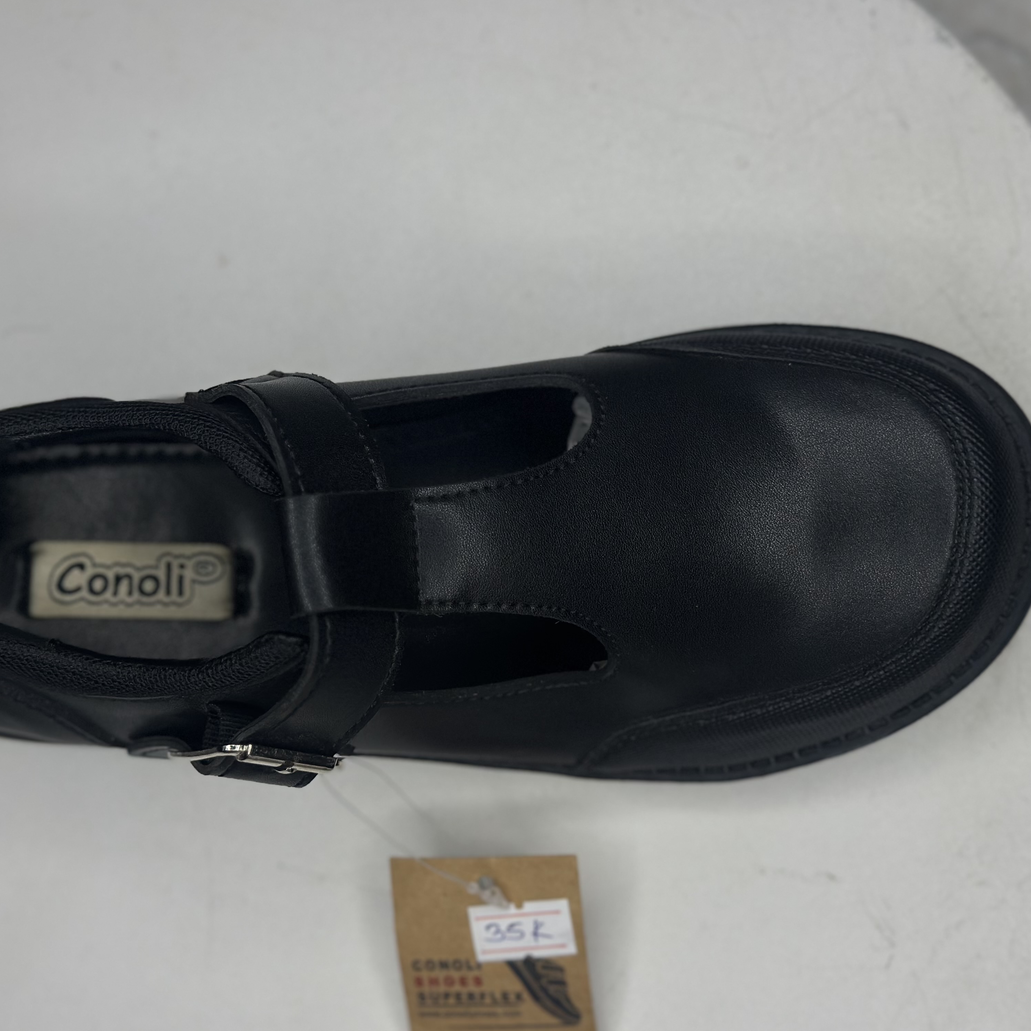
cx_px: 468
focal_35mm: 57
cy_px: 514
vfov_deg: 30.0
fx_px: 1921
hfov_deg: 30.0
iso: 80
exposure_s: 1/1157
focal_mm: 6.86
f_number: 1.78
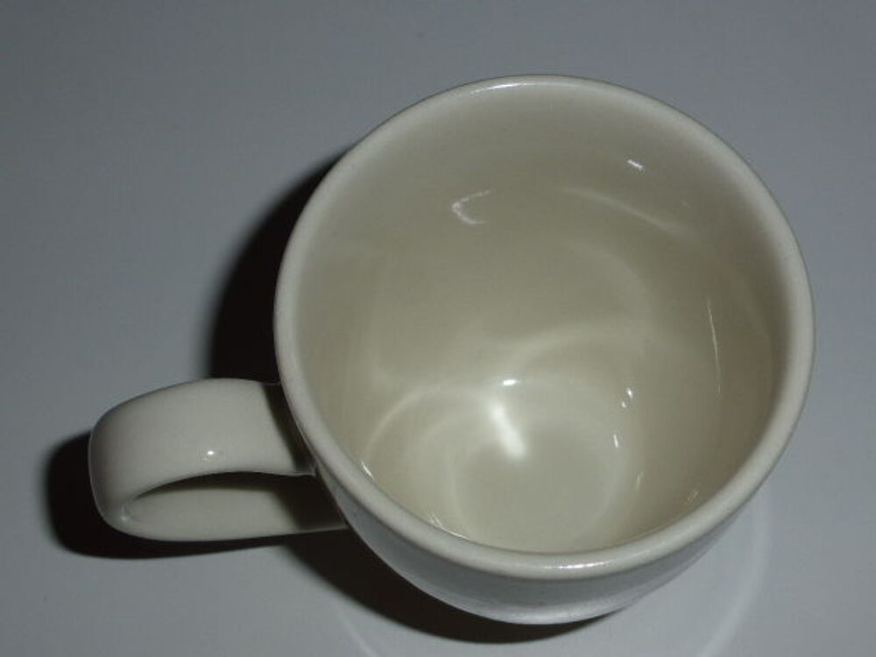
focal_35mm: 57
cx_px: 438
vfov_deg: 25.7
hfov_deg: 33.8
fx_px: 1442
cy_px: 328
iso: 100
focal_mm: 9.7
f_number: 4.6
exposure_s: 1/60
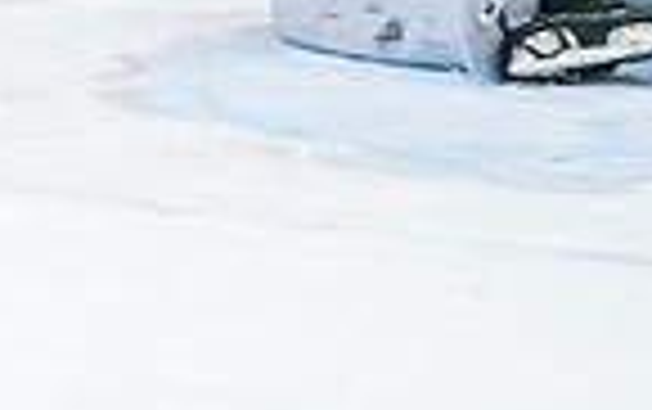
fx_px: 8397
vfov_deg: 2.8
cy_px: -412
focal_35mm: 472
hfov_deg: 4.4
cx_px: -707
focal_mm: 85
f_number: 2.8
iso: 2500
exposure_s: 1/640
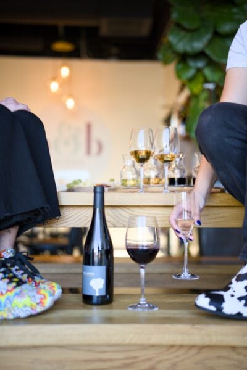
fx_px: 515
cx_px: 124
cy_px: 185
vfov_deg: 39.6
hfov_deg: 27.0
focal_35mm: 50
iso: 500
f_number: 1.8
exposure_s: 1/400
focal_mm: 50
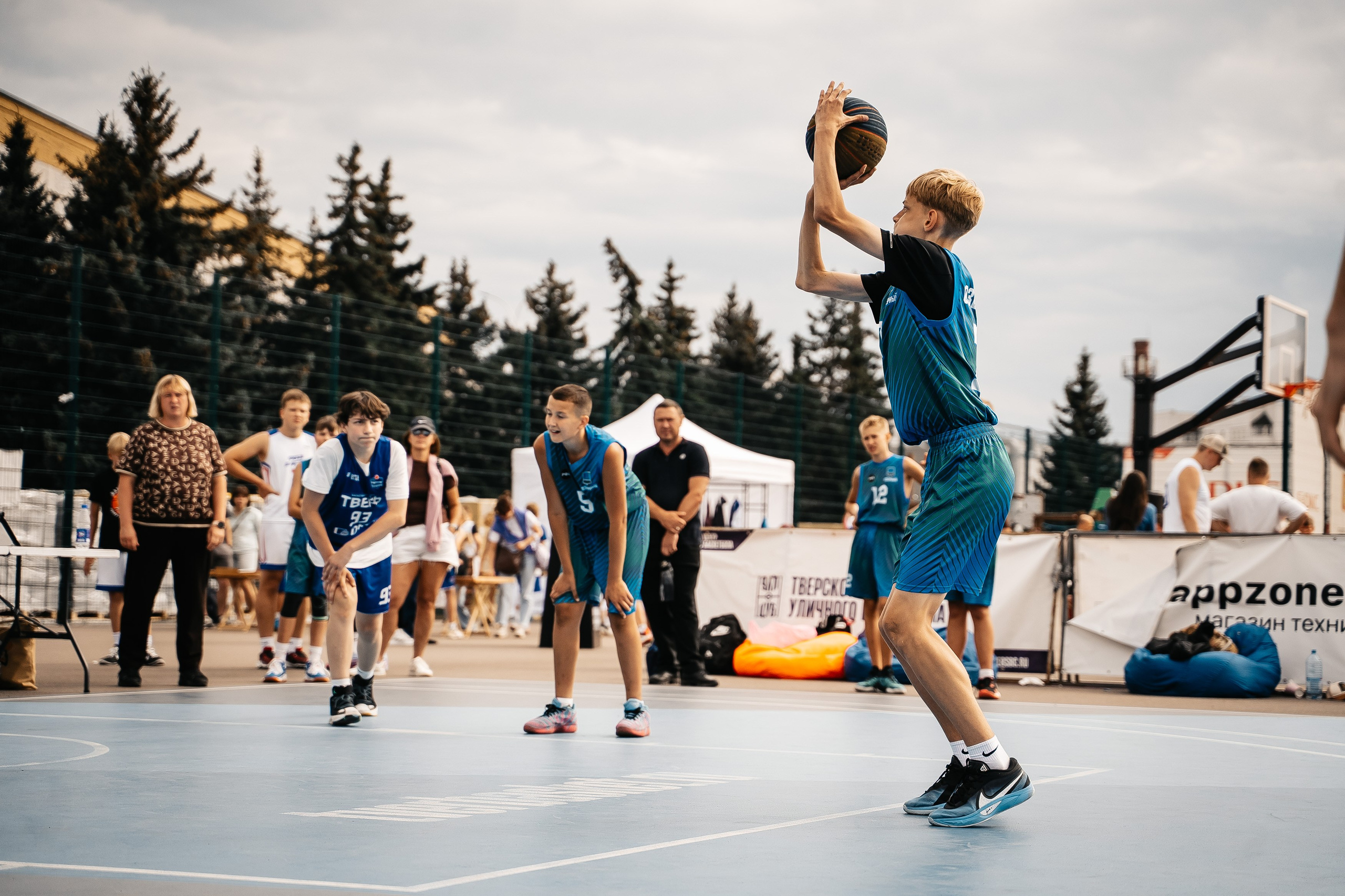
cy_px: 448
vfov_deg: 18.2
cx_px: 672
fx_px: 2802
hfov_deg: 27.0
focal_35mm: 75
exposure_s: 1/3200
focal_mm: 75
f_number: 3.5
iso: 320
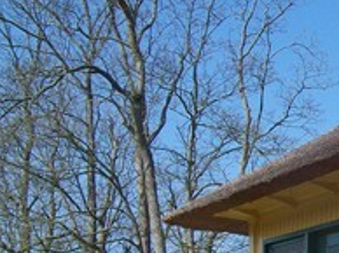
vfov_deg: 15.7
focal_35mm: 93
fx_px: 910
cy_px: 203
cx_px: 393
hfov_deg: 20.0
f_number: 4.8
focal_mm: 6
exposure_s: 1/409
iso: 80
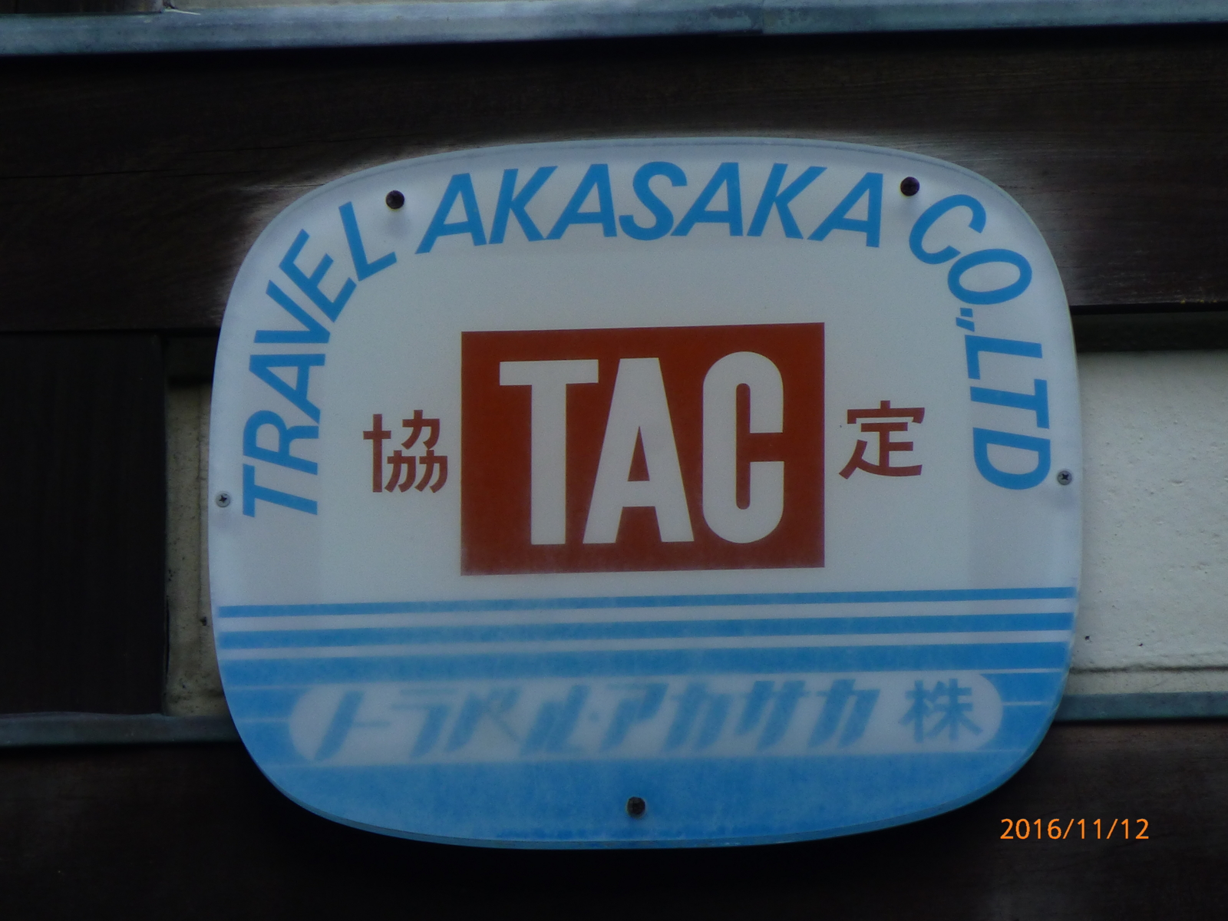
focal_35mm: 684
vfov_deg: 2.2
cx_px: 614
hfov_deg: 2.9
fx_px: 24265
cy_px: 460
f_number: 6.4
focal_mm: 86
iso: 100
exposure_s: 1/60
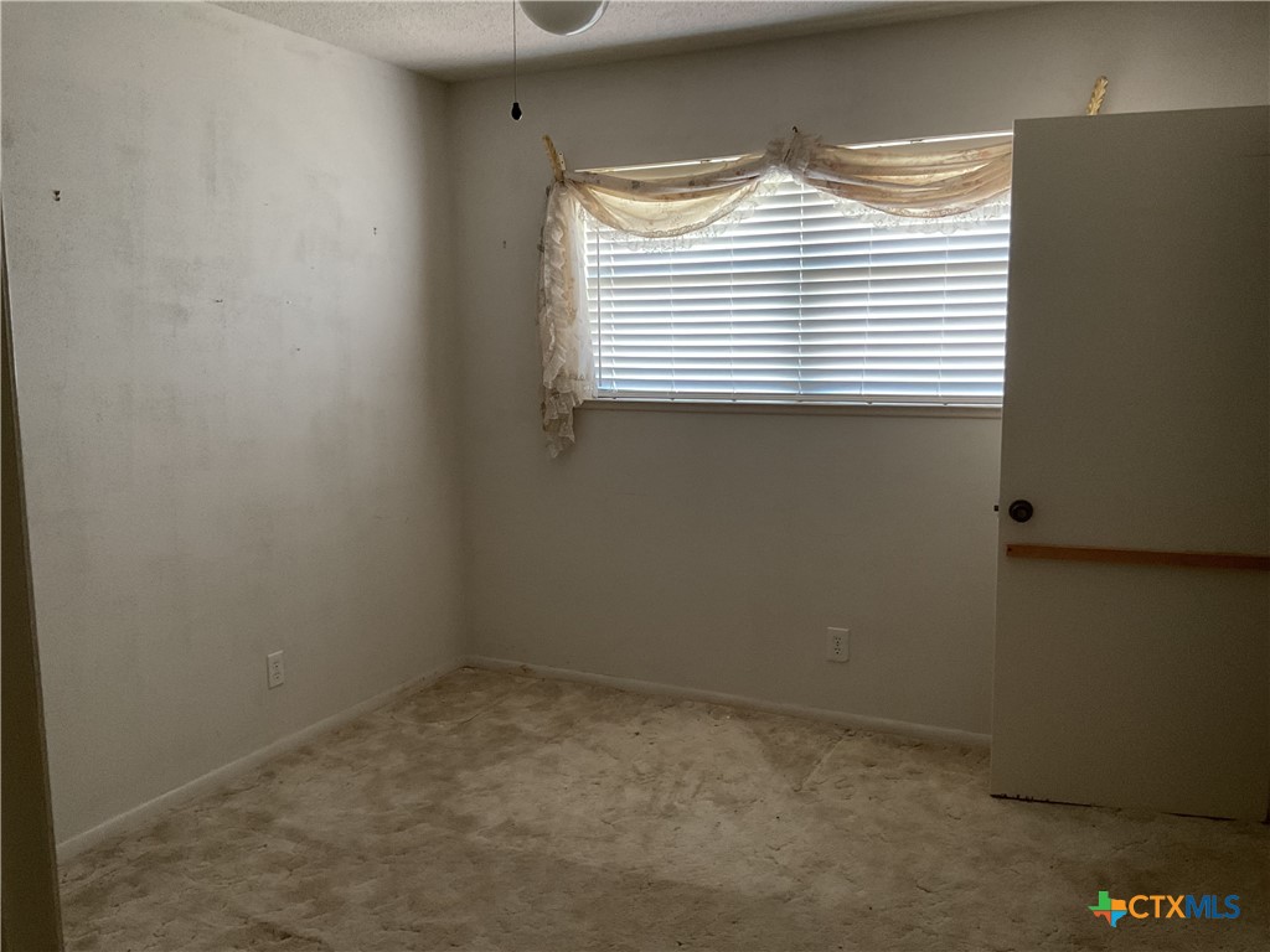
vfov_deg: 48.2
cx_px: 635
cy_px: 476
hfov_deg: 61.7
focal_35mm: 29
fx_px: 1064
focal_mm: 3
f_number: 1.8
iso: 250
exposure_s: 1/50
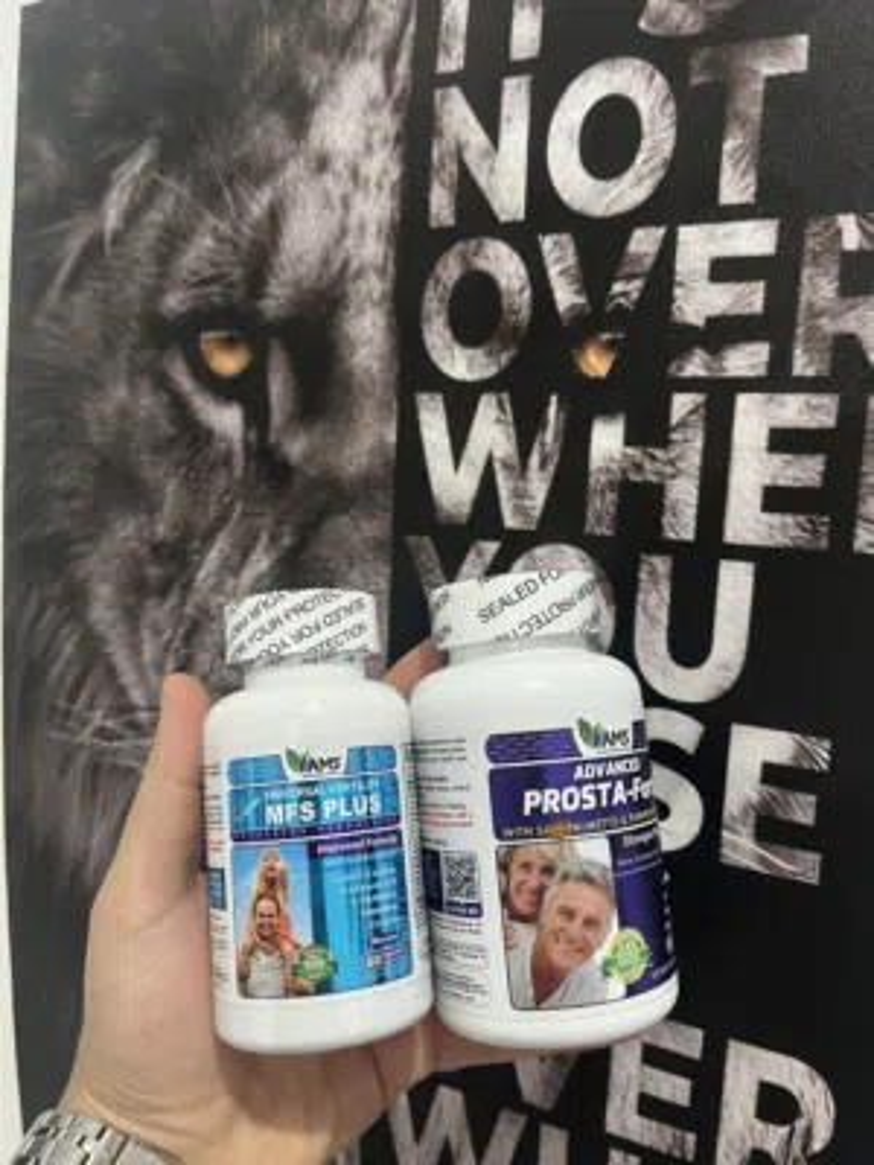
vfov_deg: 67.3
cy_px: 582
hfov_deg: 53.1
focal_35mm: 26
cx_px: 437
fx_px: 875
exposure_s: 1/50
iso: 200
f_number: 1.5
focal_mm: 5.7
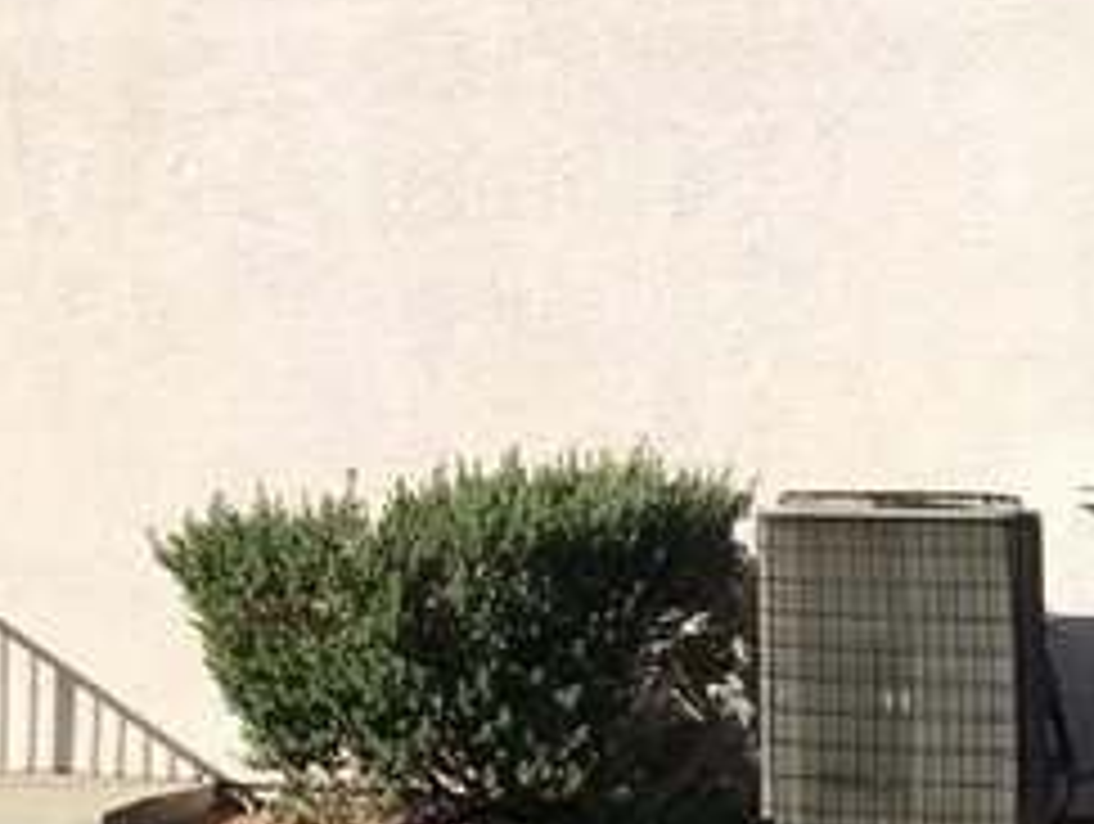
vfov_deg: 12.1
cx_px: -194
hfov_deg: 15.6
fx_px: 3861
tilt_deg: +5.5
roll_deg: -0.3
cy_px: 72
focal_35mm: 122
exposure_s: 1/2564
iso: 25
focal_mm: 4.15
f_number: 2.2
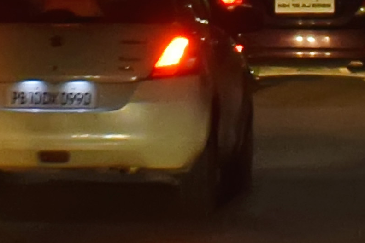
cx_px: -241
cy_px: -119
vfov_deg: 5.4
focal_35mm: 250
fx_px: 2535
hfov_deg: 8.0
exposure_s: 1/60
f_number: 5.6
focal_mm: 22
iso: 500
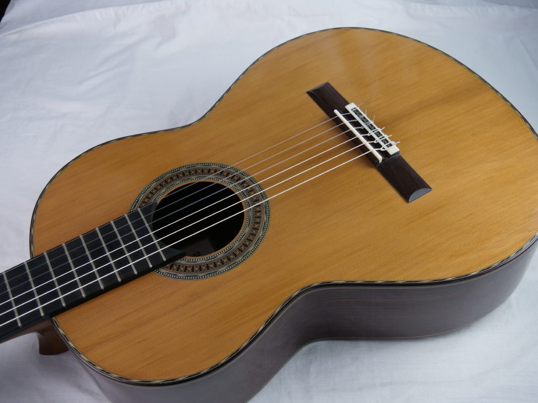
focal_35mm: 40
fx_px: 622
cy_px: 202
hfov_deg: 46.8
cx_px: 269
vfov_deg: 36.0
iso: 200
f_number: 4.3
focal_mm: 20
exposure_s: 1/60
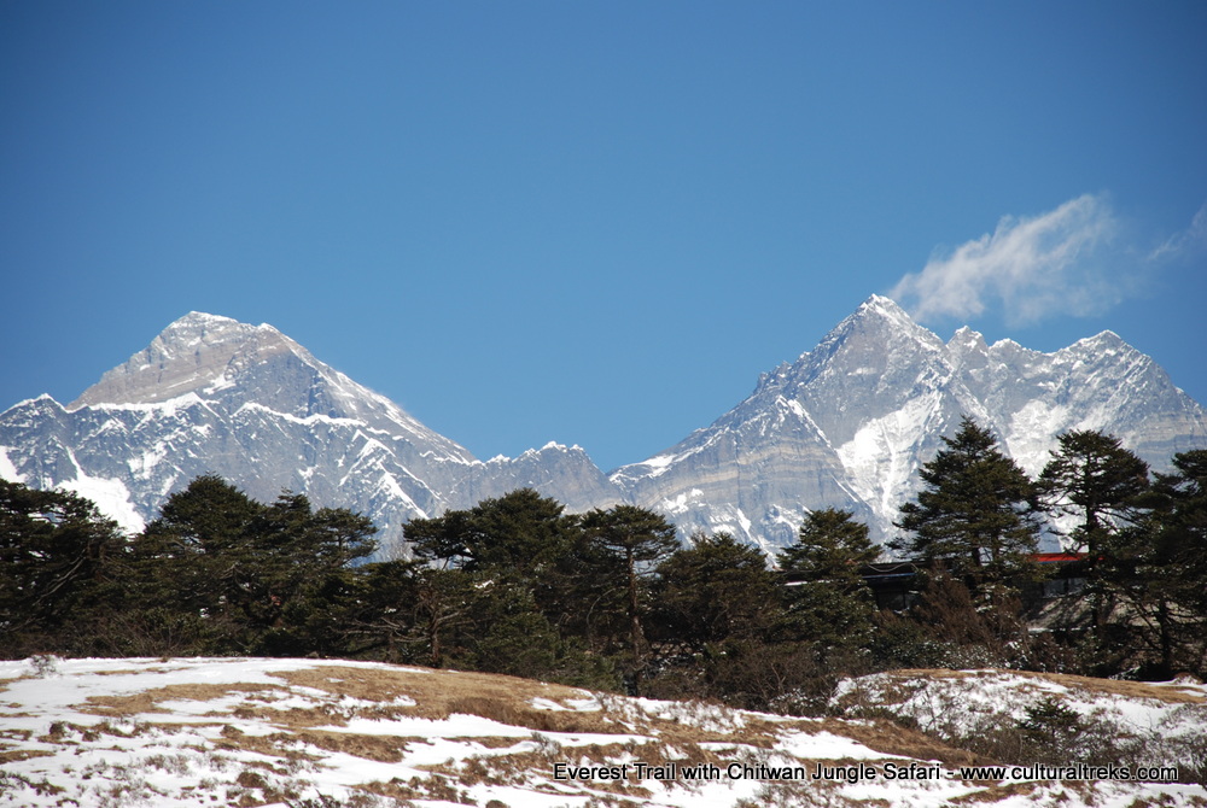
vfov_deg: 6.8
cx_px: 604
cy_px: 404
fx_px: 6799
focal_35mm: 202
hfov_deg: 10.1
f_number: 5.6
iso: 100
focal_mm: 135
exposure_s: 1/500
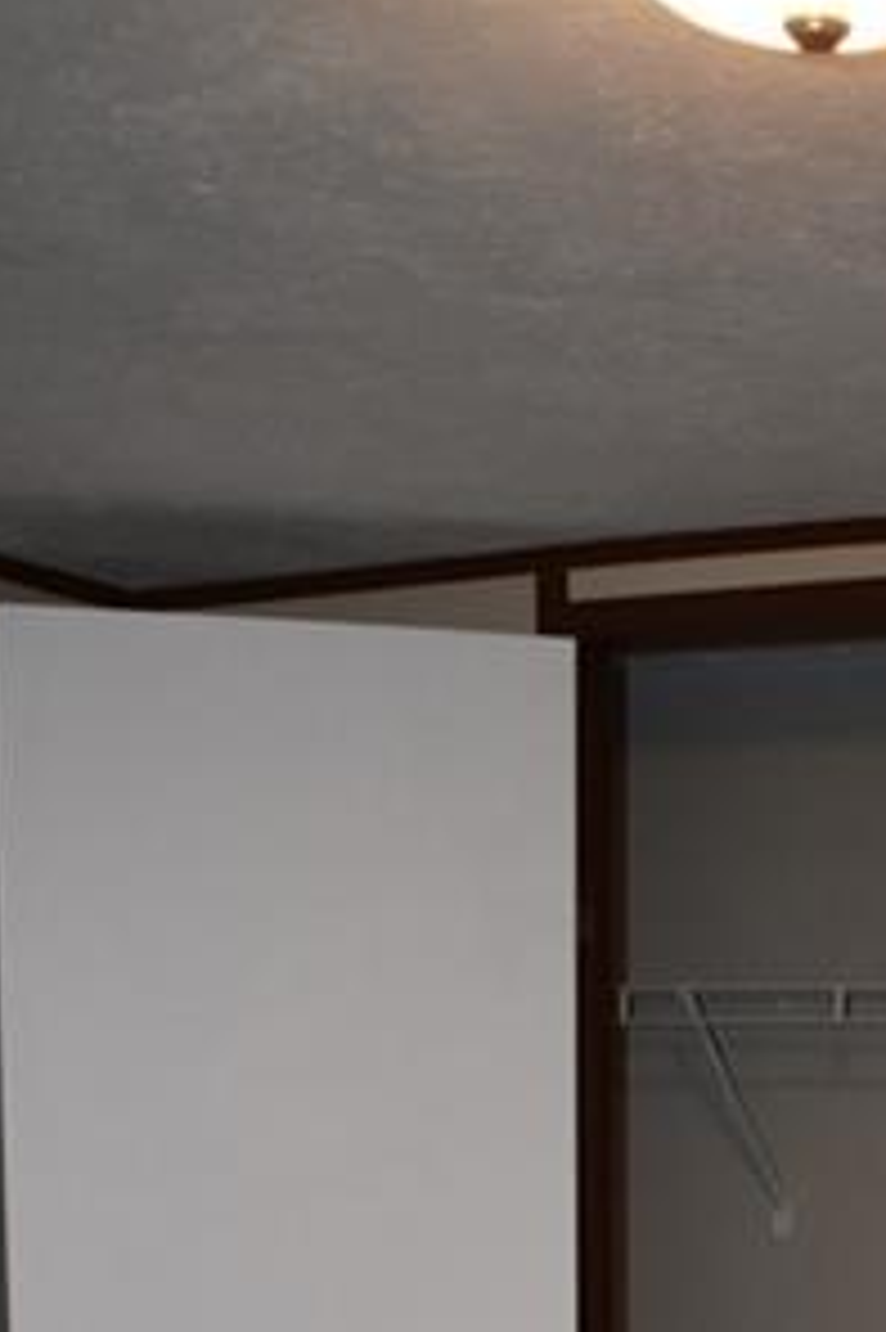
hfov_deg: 18.9
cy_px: 1642
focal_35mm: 70
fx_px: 2587
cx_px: 886
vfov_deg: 25.6
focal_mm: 18
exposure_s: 1/125
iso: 900
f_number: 3.5
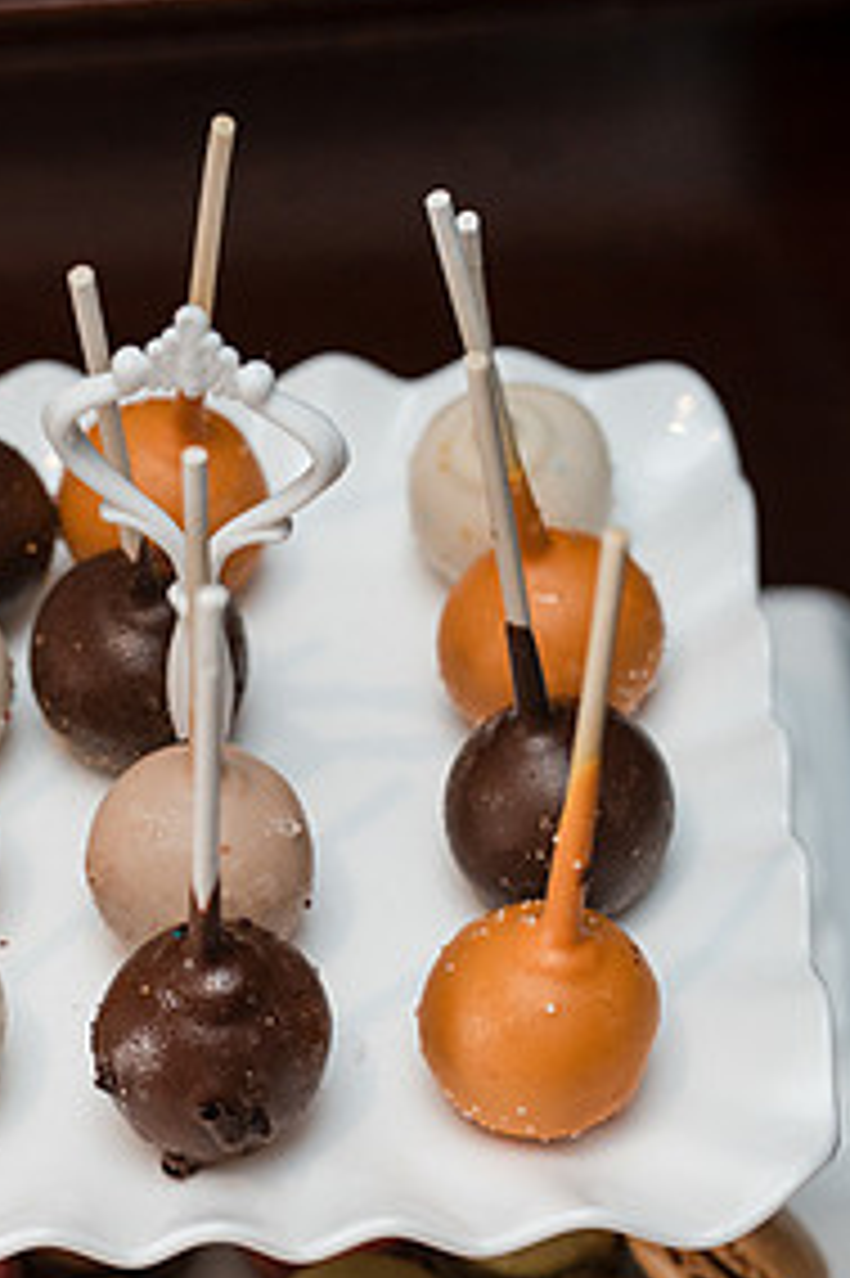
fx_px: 4219
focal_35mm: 119
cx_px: 207
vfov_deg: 17.2
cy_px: 878
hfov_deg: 11.5
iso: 2000
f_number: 4
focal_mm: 75
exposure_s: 1/250
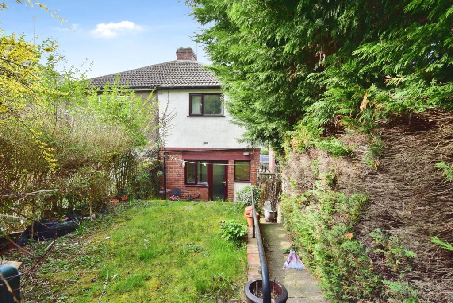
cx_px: 226
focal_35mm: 14
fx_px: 176
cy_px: 152
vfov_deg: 81.3
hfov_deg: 104.2
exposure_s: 1/125
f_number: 8
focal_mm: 14
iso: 400
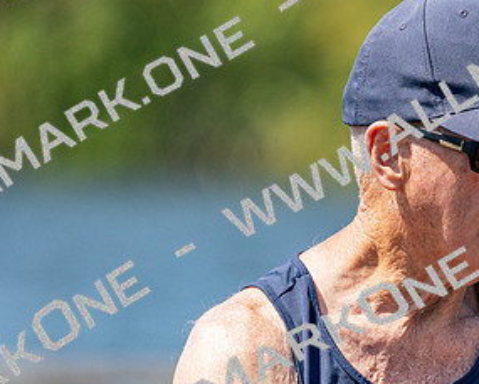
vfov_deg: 1.8
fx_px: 12419
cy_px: 242
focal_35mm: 876
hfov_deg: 2.2
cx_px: 430
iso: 500
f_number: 6.3
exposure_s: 1/2000
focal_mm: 459
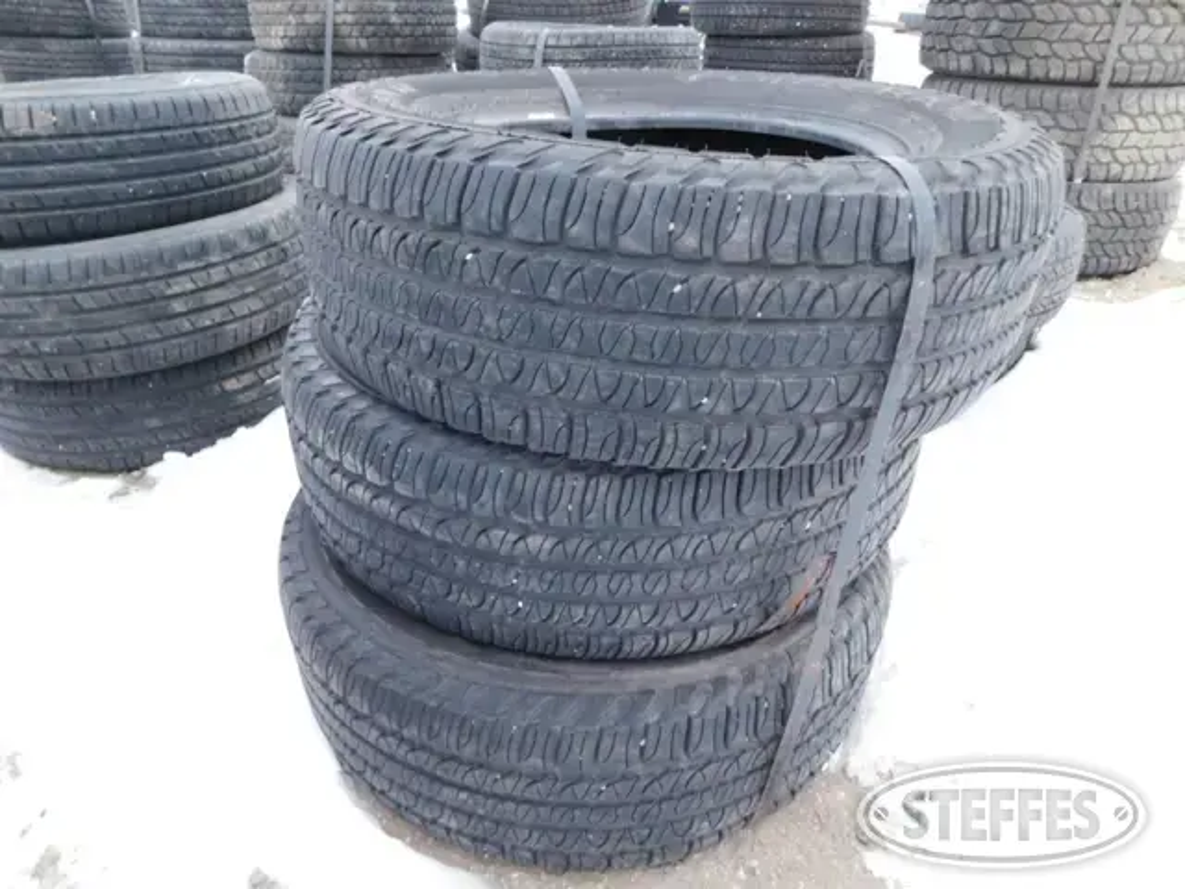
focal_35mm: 23
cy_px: 444
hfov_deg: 73.9
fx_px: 787
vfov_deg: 58.9
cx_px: 592
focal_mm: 4
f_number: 3
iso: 400
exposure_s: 1/30
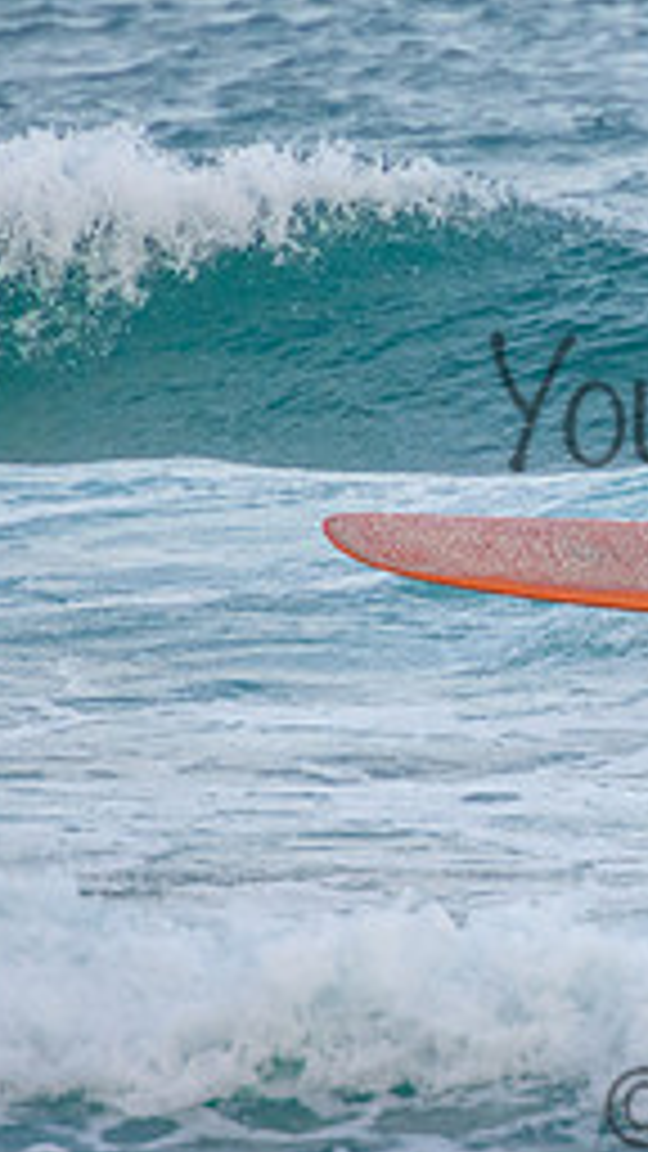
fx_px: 44537
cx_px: 954
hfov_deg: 0.8
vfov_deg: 1.5
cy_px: 362
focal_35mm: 1458
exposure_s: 1/1600
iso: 720
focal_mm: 400
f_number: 5.6
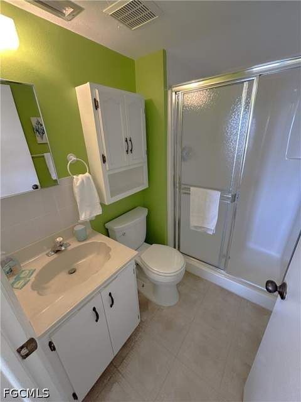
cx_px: 150
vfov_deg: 102.1
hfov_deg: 85.7
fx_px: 162
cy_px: 201
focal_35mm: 14
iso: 250
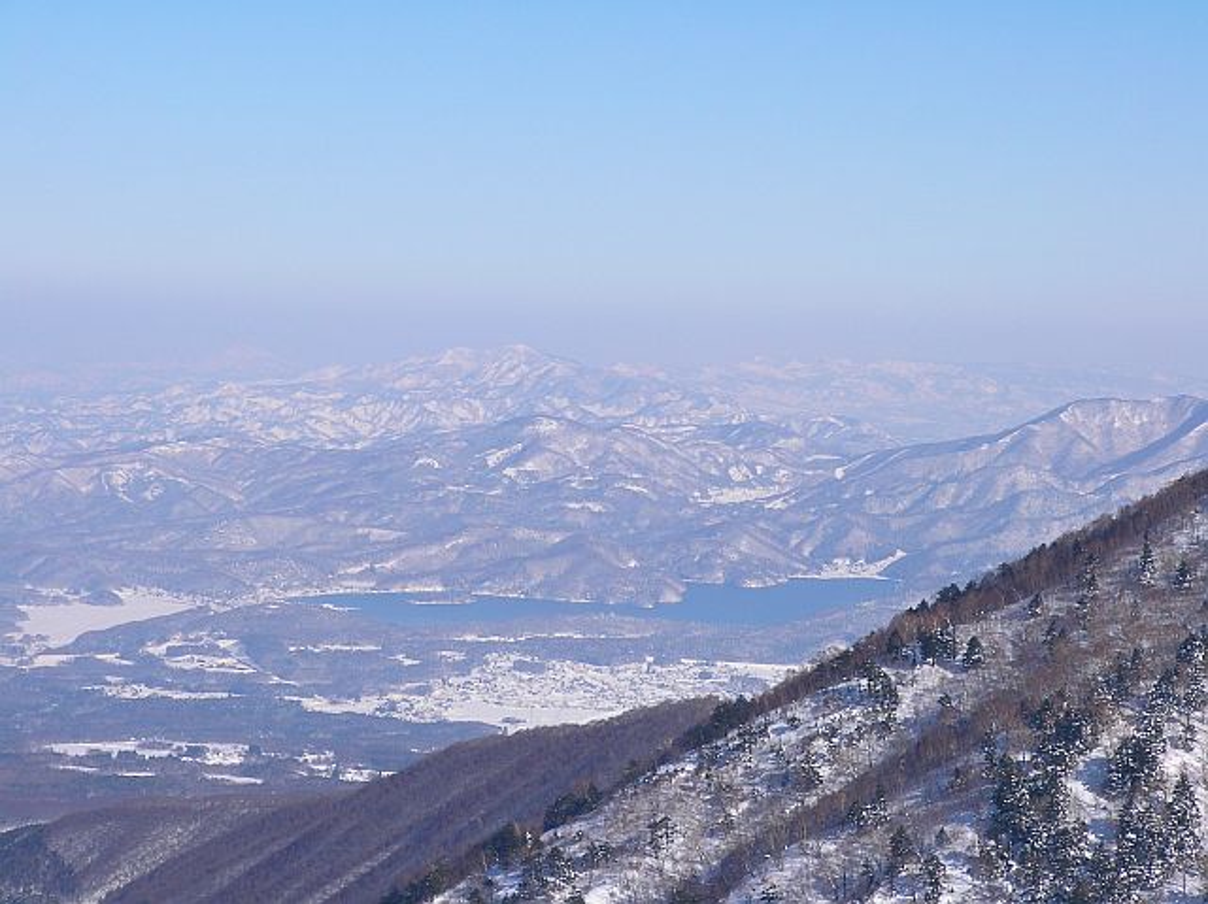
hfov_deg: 18.6
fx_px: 3696
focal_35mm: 106
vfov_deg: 13.9
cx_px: 604
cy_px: 452
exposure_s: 1/1046
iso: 50
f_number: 4
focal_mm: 16.3
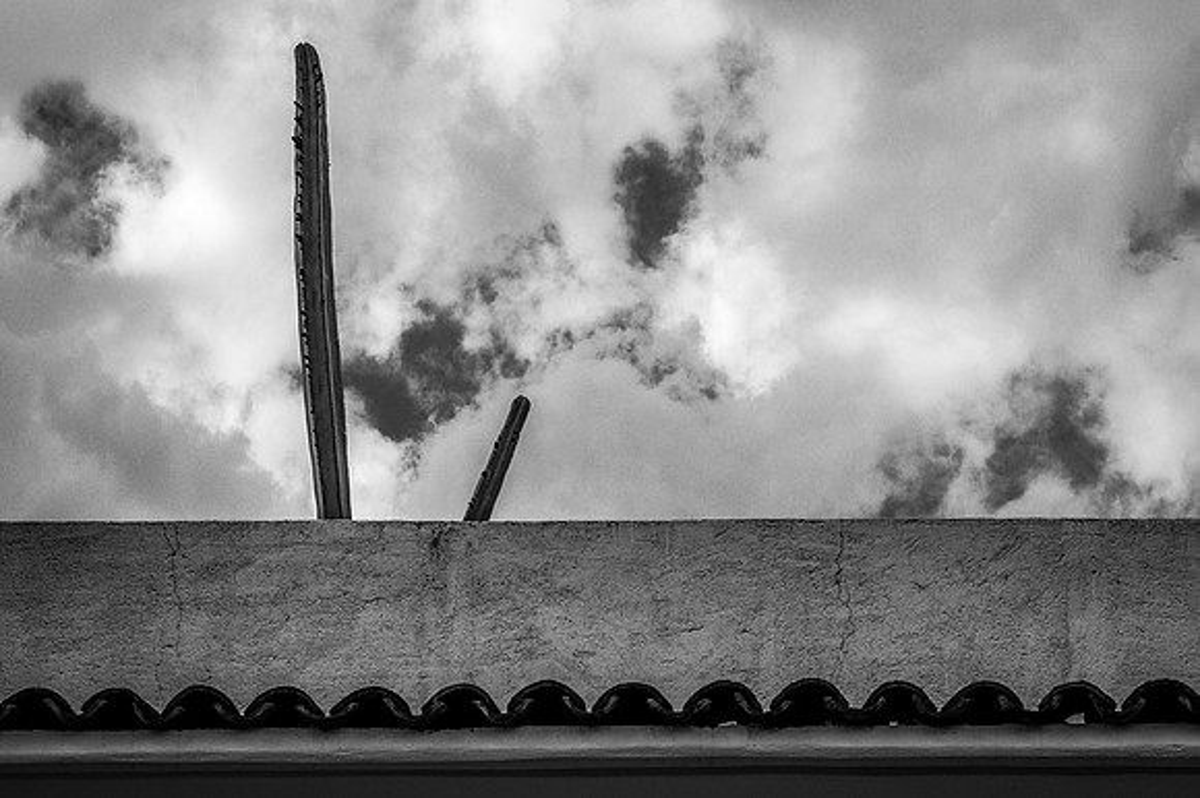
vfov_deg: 13.1
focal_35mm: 104
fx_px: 3474
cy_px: 406
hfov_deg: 19.6
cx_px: 639
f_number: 16
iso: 320
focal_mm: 98
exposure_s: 1/400
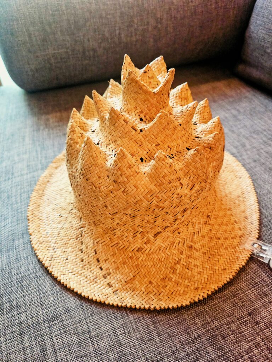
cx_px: 136
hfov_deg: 58.9
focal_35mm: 23
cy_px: 181
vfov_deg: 73.9
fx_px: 241
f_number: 1.7
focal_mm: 6.3
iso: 500
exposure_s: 1/40
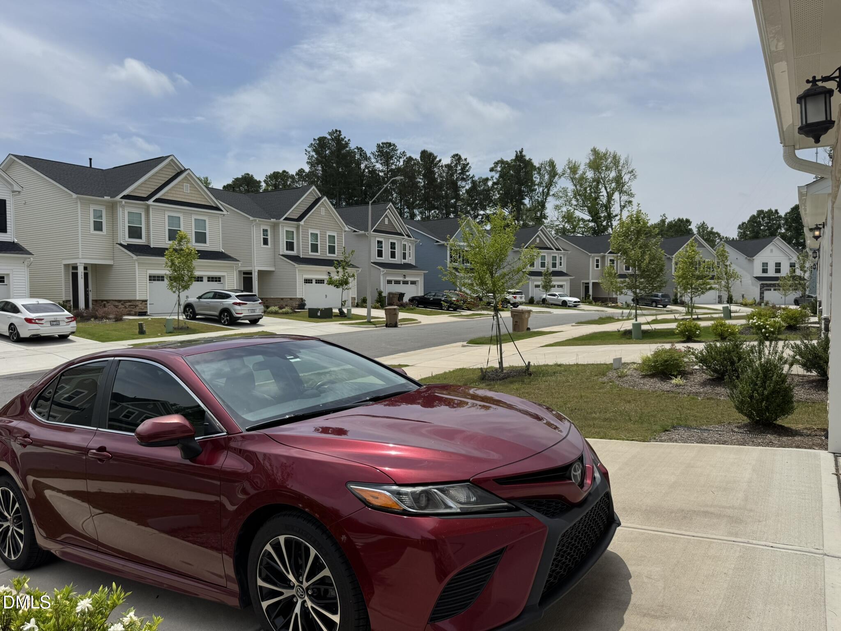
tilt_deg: -3.0
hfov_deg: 71.6
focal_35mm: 24
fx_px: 583
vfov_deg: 56.8
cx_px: 420
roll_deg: -0.2
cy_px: 316
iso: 80
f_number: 1.78
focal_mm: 6.76
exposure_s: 1/9009
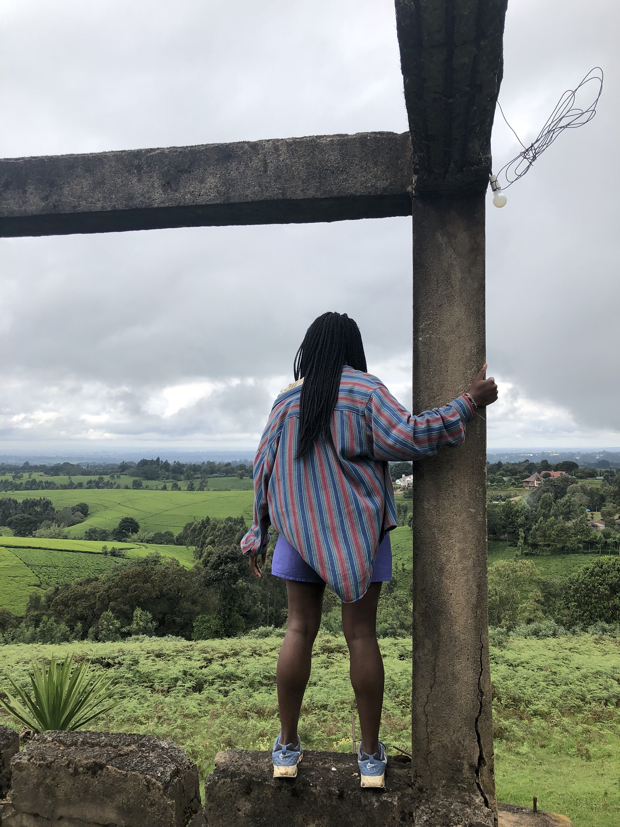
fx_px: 669
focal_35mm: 28
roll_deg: -0.5
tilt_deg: +3.2
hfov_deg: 49.7
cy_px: 414
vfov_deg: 63.4
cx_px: 310
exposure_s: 1/1143
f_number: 1.8
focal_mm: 3.99
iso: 20
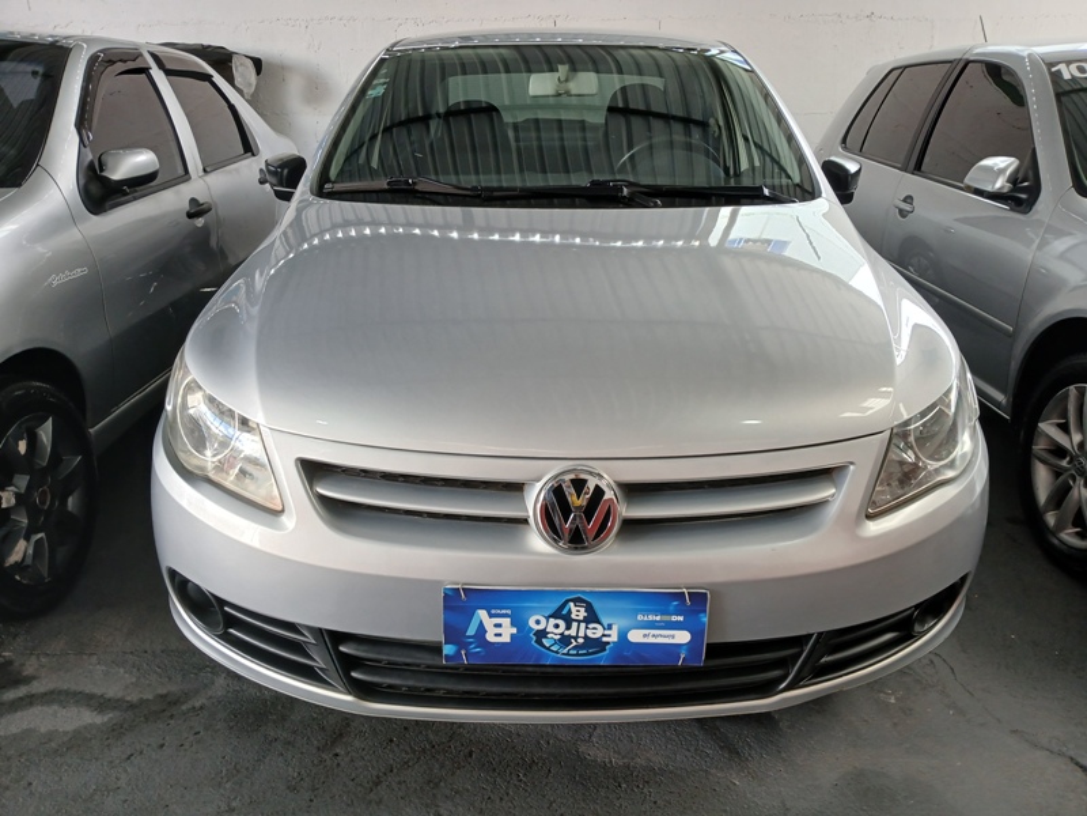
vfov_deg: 53.1
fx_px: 816
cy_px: 408
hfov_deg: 67.3
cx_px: 544
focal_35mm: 26
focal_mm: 3.98
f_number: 1.8
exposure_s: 1/60
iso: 80
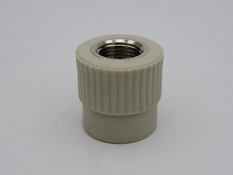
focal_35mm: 66
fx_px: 444
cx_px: 116
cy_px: 88
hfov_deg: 29.4
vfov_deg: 22.3
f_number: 8
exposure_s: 1/500
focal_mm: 14.1
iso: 100
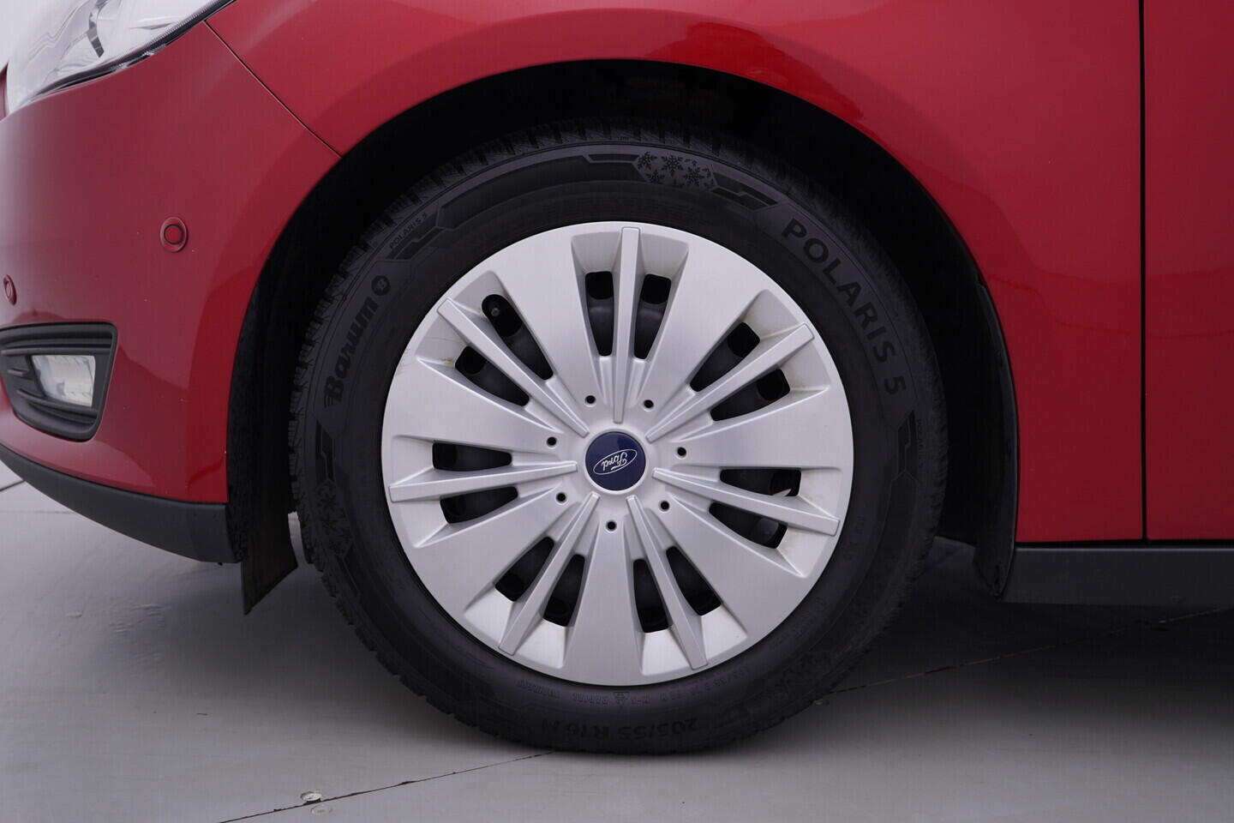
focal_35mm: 36
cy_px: 412
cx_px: 617
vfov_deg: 36.9
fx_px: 1234
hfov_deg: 53.1
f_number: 4
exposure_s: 1/80
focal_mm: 24
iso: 125
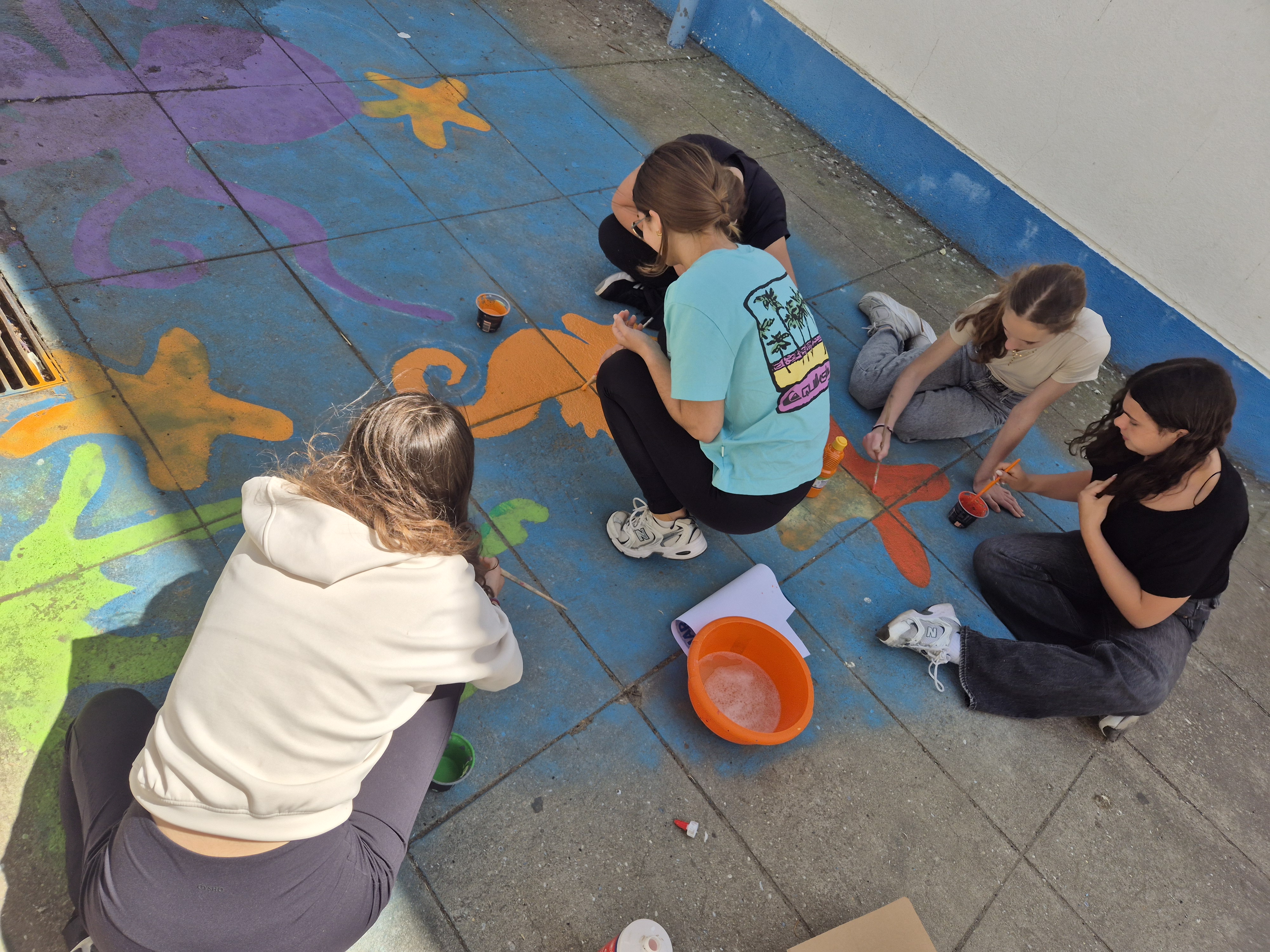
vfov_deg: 58.9
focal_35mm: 23
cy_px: 476
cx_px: 635
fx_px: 844
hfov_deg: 73.9
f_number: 1.8
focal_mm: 5.4
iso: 25
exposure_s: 1/2232
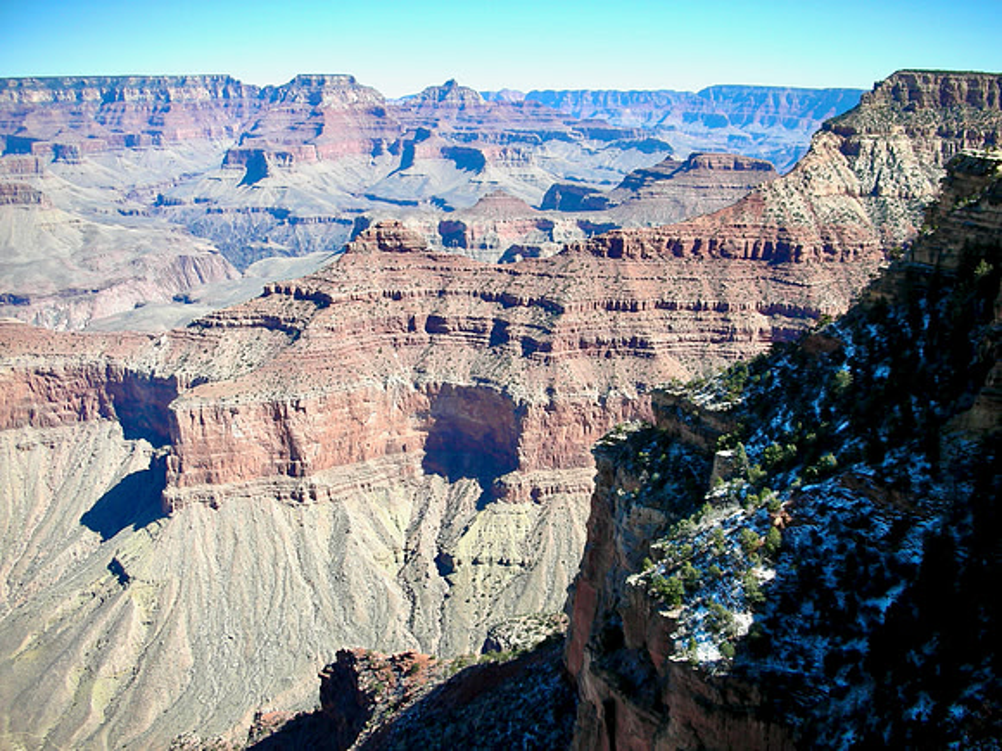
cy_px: 376
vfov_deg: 40.7
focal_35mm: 35
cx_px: 501
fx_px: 1013
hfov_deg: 52.6
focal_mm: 5.8
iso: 50
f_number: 3
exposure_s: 1/397
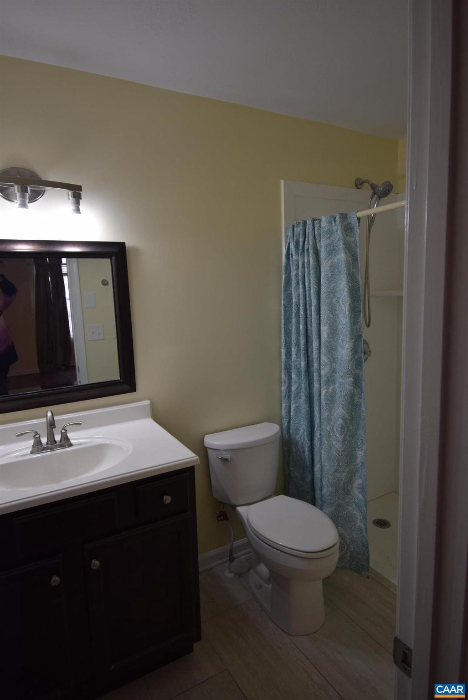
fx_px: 409
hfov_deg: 59.6
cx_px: 234
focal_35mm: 21
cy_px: 350
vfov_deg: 81.2
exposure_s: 1/100
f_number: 5
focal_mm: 14
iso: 400
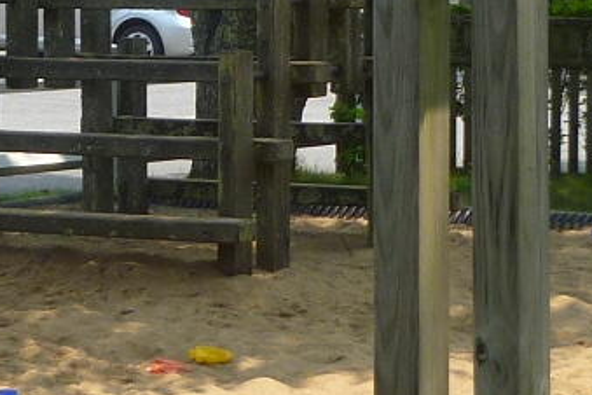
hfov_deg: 11.6
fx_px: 2894
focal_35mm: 176
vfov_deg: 7.7
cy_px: -59
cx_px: 140
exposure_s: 1/320
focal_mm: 5
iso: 80
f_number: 3.3
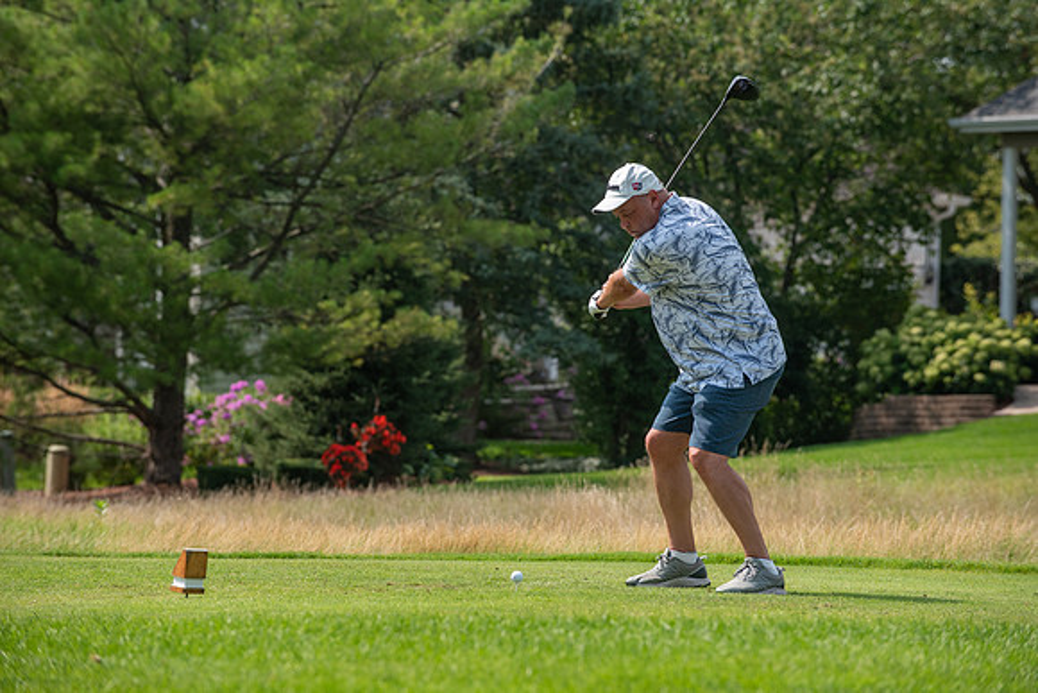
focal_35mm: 200
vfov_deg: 6.9
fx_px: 5768
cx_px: 519
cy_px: 346
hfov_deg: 10.3
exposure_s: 1/2000
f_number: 5
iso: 250
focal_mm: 200
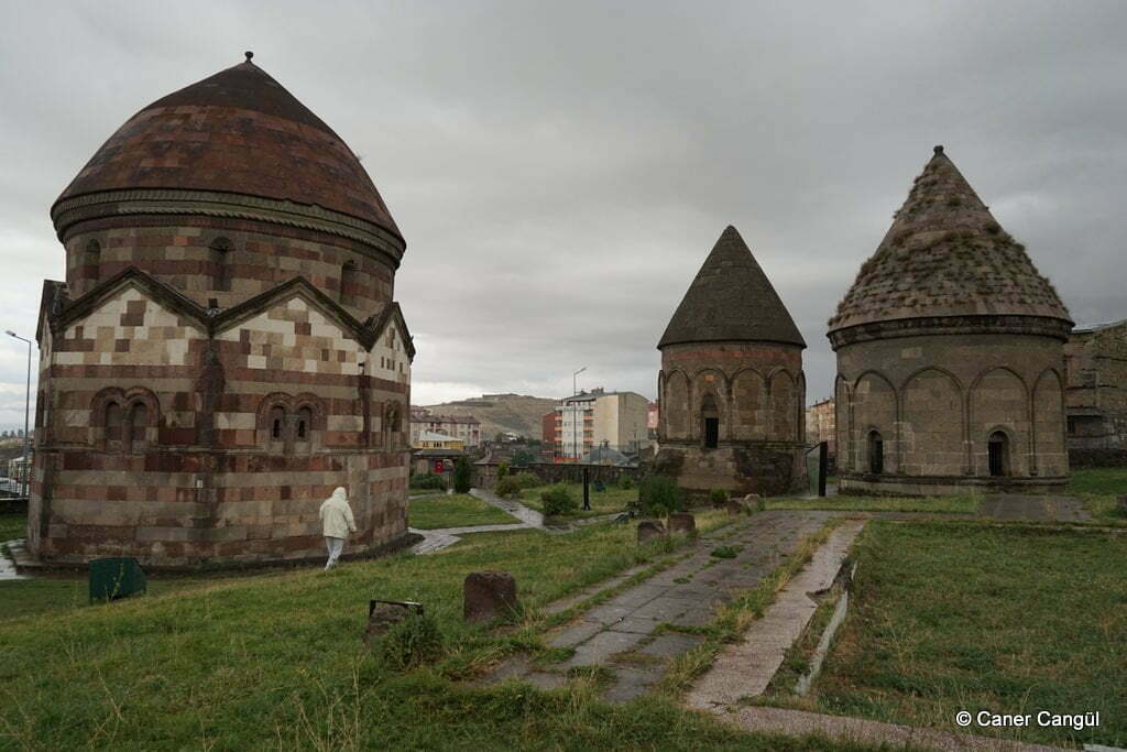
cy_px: 376
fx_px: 783
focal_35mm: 25
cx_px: 564
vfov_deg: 51.3
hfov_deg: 71.5
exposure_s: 1/60
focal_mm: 25
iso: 250
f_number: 9
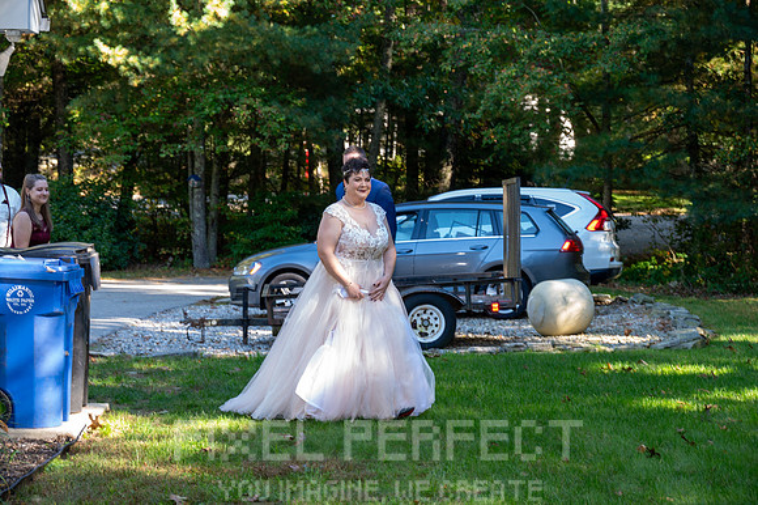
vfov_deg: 16.1
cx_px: 379
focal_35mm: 85
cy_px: 252
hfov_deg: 23.9
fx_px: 1789
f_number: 6.3
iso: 560
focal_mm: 85
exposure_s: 1/60
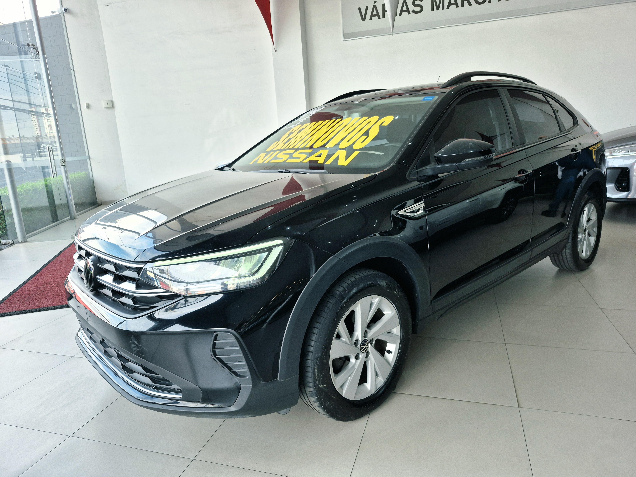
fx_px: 423
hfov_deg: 73.9
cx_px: 318
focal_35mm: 23
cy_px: 238
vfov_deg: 58.9
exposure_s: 1/200
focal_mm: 5.4
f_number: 1.8
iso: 32
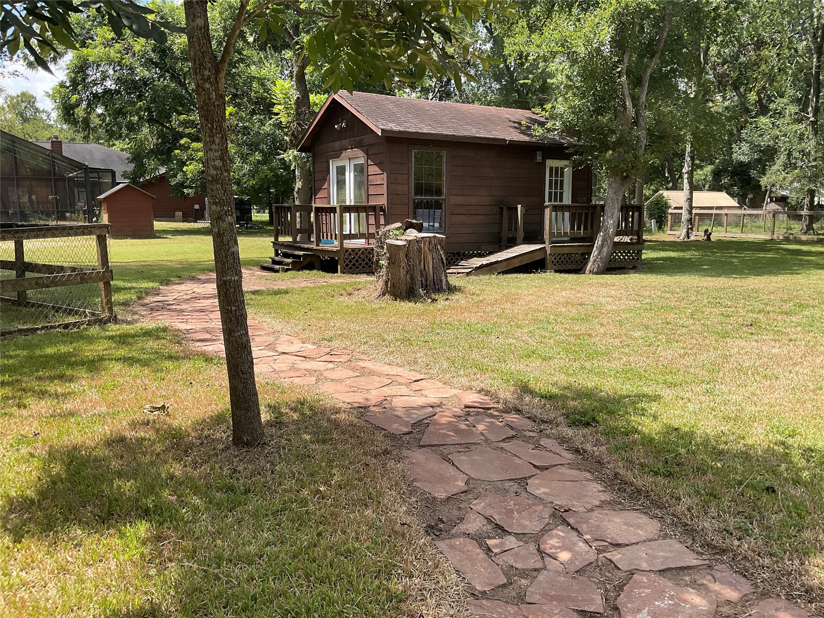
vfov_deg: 48.2
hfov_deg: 61.7
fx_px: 690
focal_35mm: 29
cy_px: 309
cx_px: 412
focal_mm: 3
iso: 16
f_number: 1.8
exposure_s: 1/804
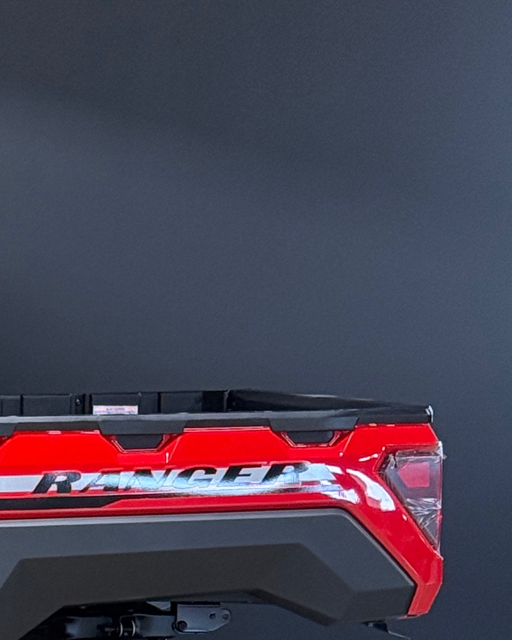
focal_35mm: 178
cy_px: 712
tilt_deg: -5.6
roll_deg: -0.3
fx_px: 3371
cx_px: -384
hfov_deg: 8.4
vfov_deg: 10.7
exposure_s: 1/60
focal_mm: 6.76
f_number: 1.78
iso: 160
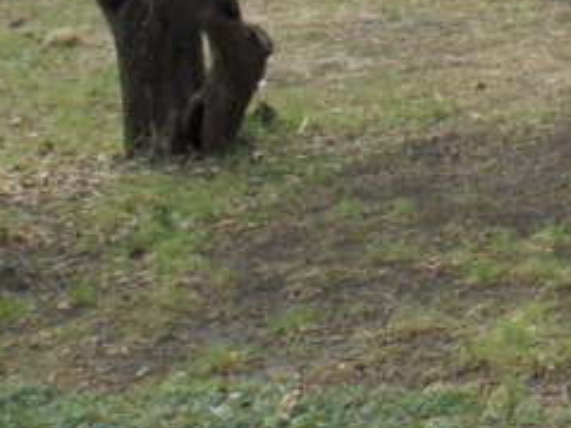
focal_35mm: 163
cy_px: -93
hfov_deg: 11.1
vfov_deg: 9.0
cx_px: 1128
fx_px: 2687
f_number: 4.2
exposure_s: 1/320
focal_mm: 6.9
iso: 100
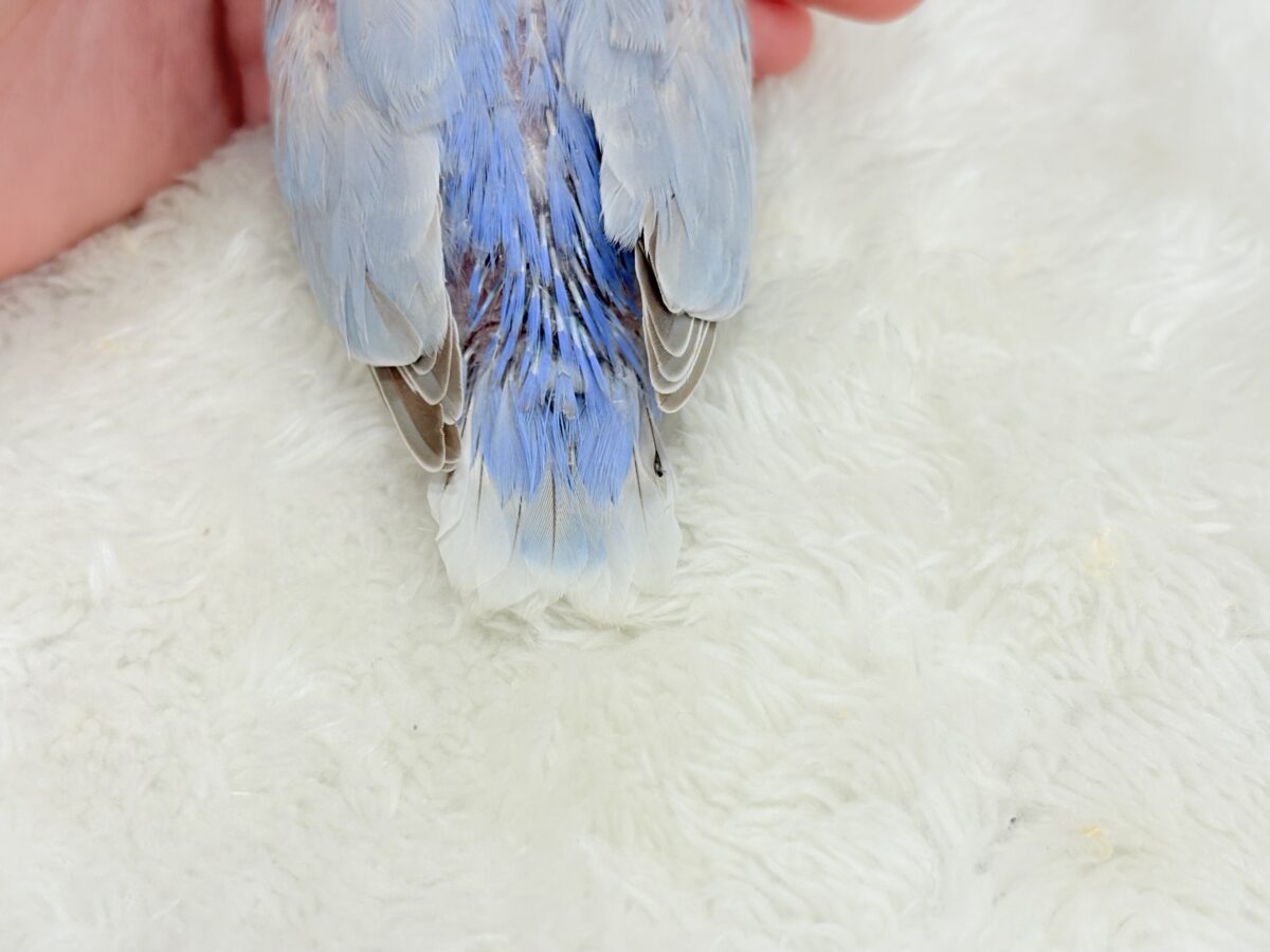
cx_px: 635
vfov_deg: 28.0
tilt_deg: -46.2
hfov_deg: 36.8
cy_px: 476
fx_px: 1908
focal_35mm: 52
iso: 64
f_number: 1.6
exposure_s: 1/100
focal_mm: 5.96
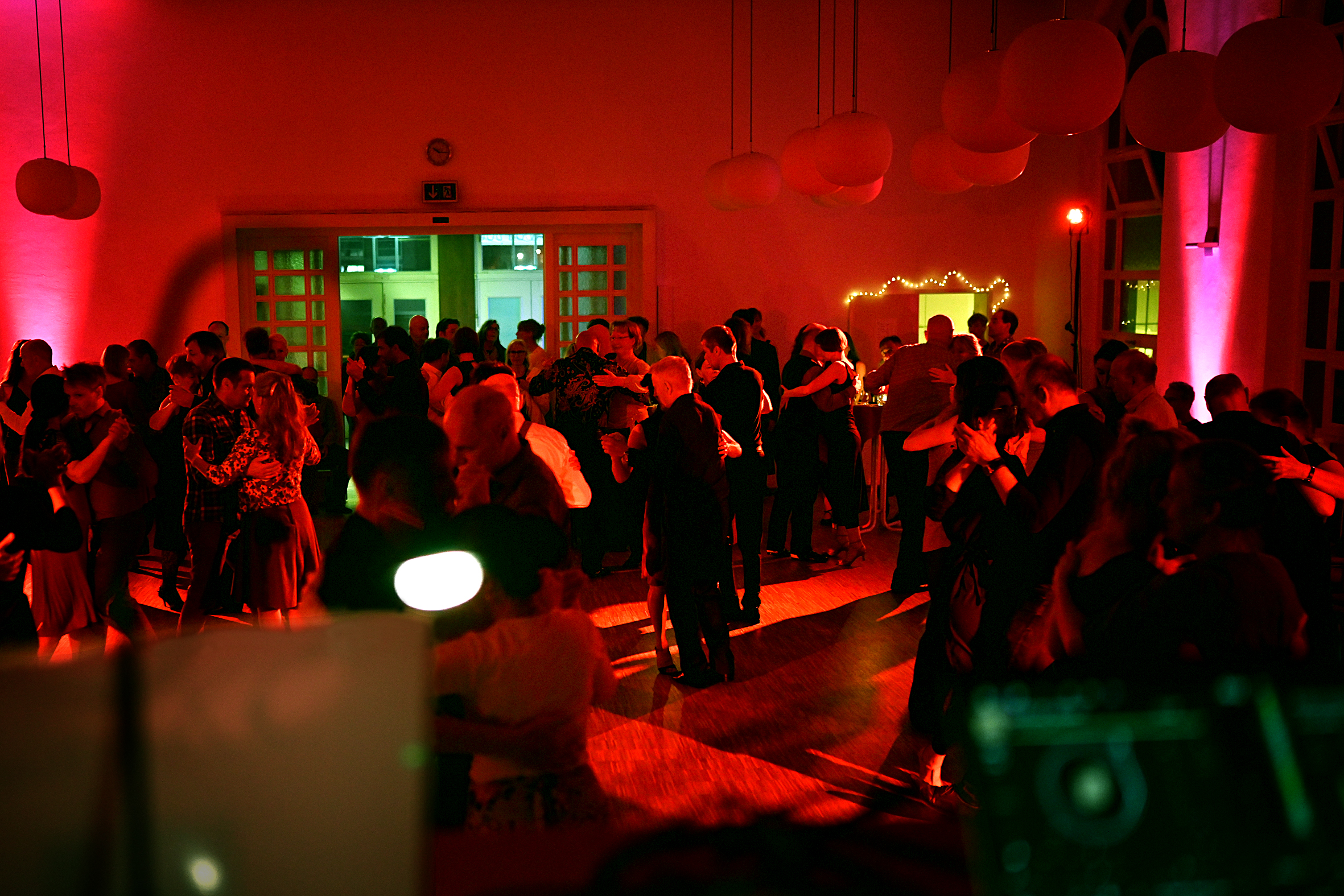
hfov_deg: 54.4
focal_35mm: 35
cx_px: 672
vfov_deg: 37.9
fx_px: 1307
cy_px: 448
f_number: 1.8
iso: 1600
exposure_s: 1/80
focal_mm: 35
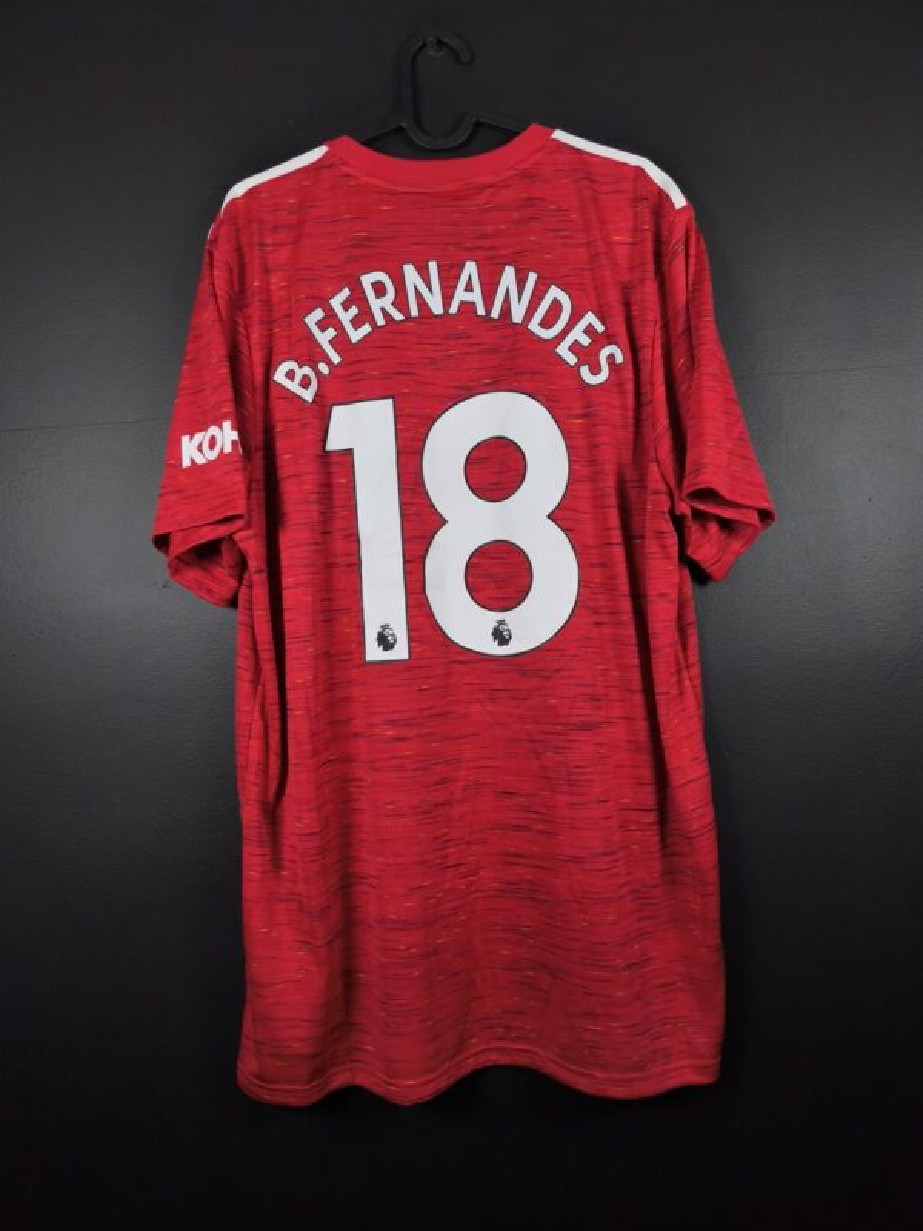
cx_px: 462
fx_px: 818
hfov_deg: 58.9
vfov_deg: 73.9
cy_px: 616
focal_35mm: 23
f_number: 1.6
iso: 400
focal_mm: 6.57
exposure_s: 1/160
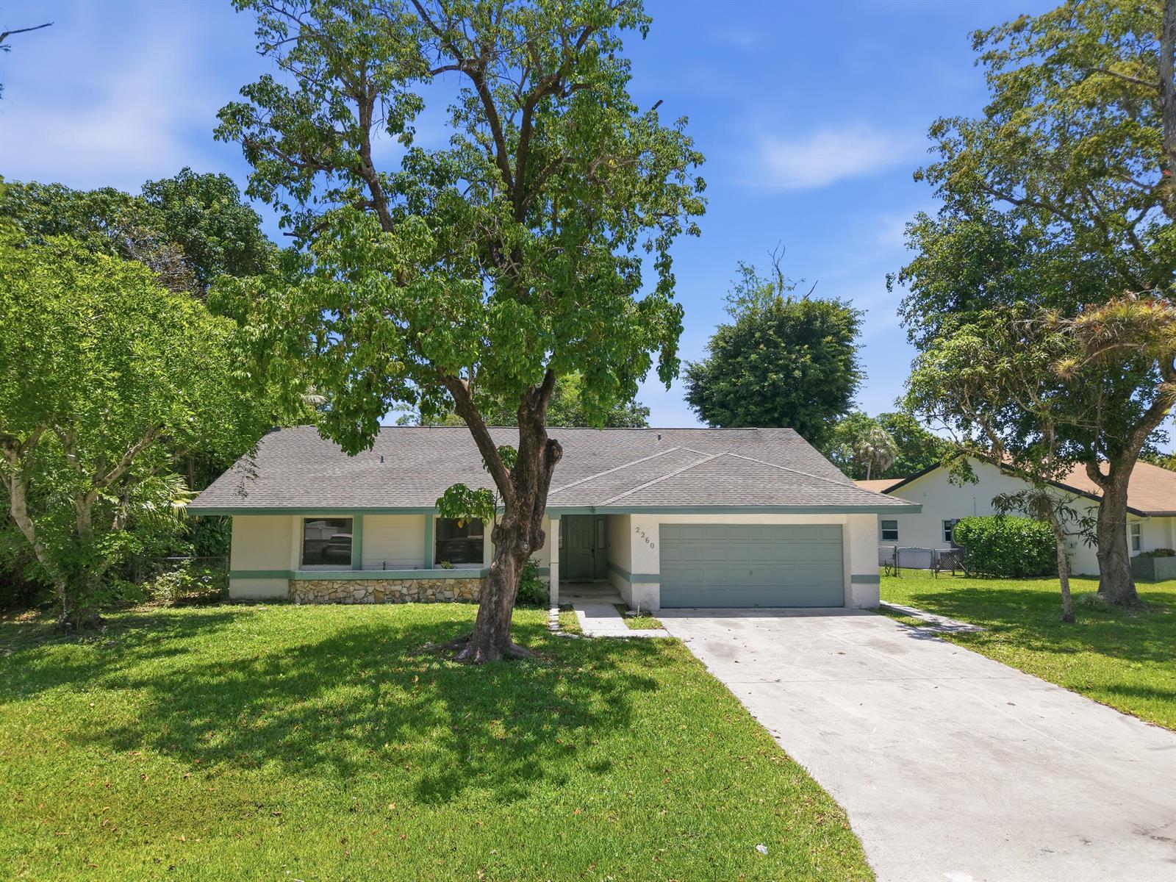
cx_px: 588
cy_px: 441
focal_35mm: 24
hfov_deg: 71.6
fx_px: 815
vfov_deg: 56.8
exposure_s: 1/3000
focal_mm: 8.7
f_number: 1.8
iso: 180
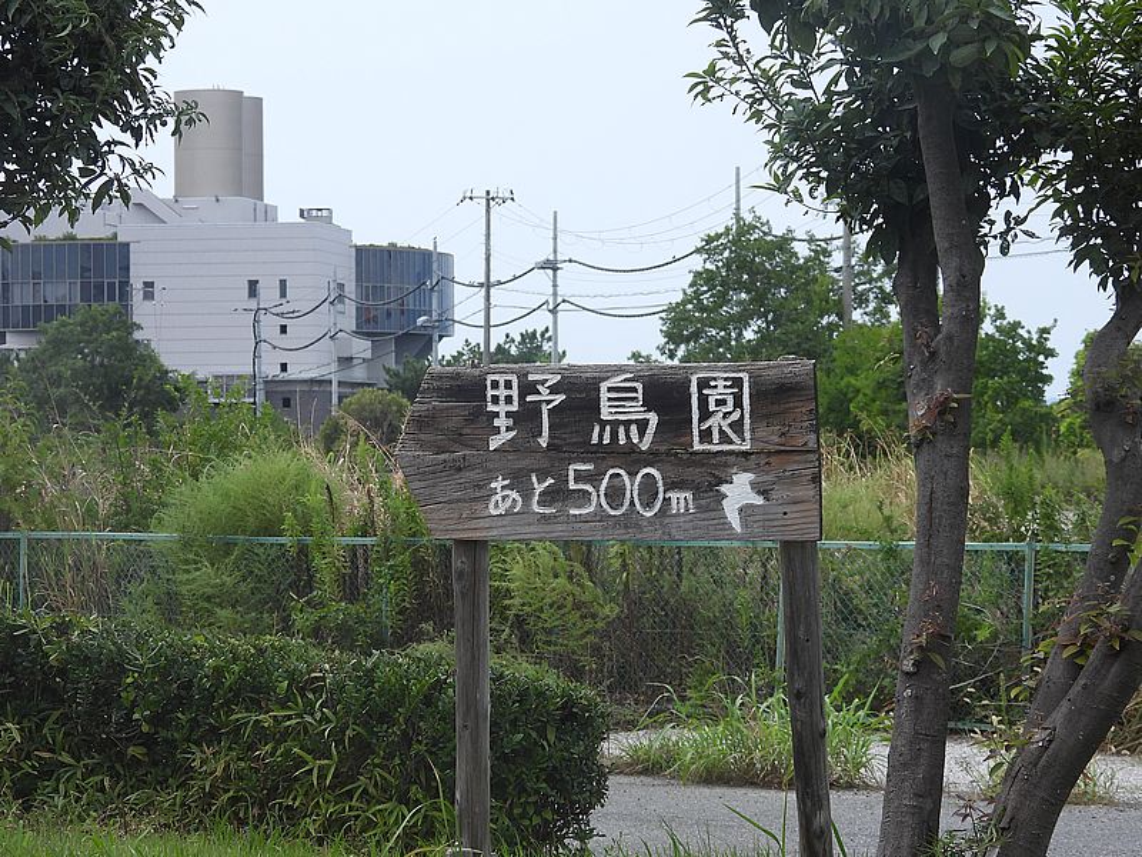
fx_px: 4454
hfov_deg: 14.6
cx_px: 571
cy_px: 428
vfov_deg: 11.0
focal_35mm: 135
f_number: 4
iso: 100
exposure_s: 1/800
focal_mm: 24.1
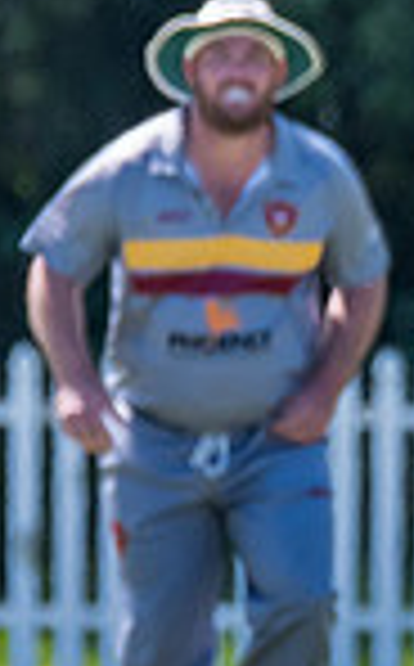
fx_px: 49349
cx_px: 573
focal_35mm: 2723
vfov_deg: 0.8
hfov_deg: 0.5
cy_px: 401
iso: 1250
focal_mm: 600
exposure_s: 1/2000
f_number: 6.3
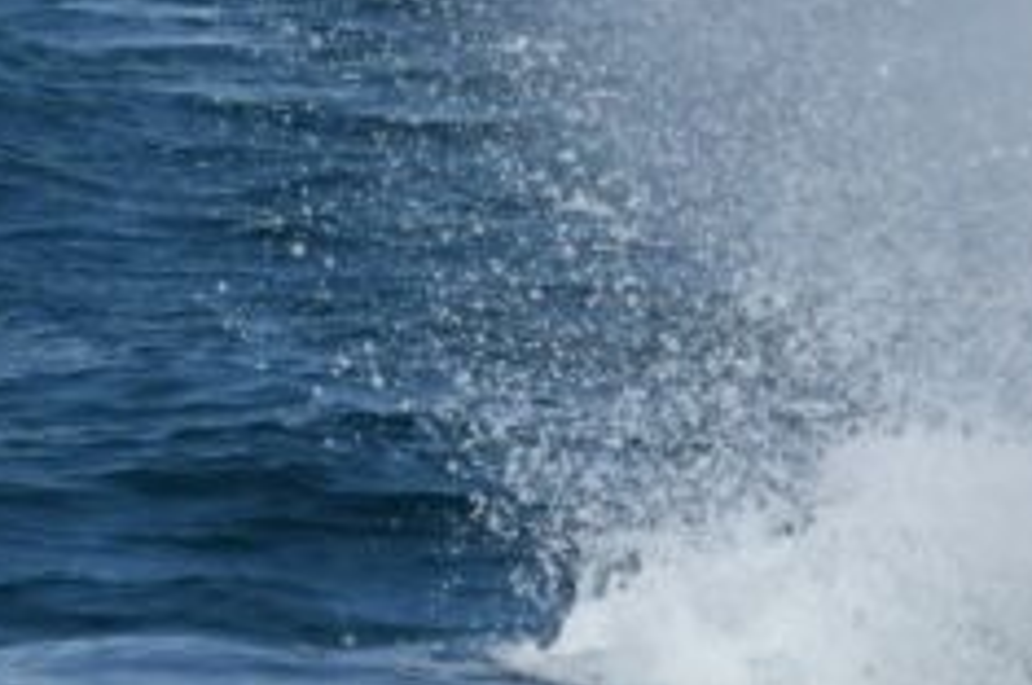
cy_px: 72
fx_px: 40965
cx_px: 1590
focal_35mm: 1431
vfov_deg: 1.0
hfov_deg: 1.4
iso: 720
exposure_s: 1/8000
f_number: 6
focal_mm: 420
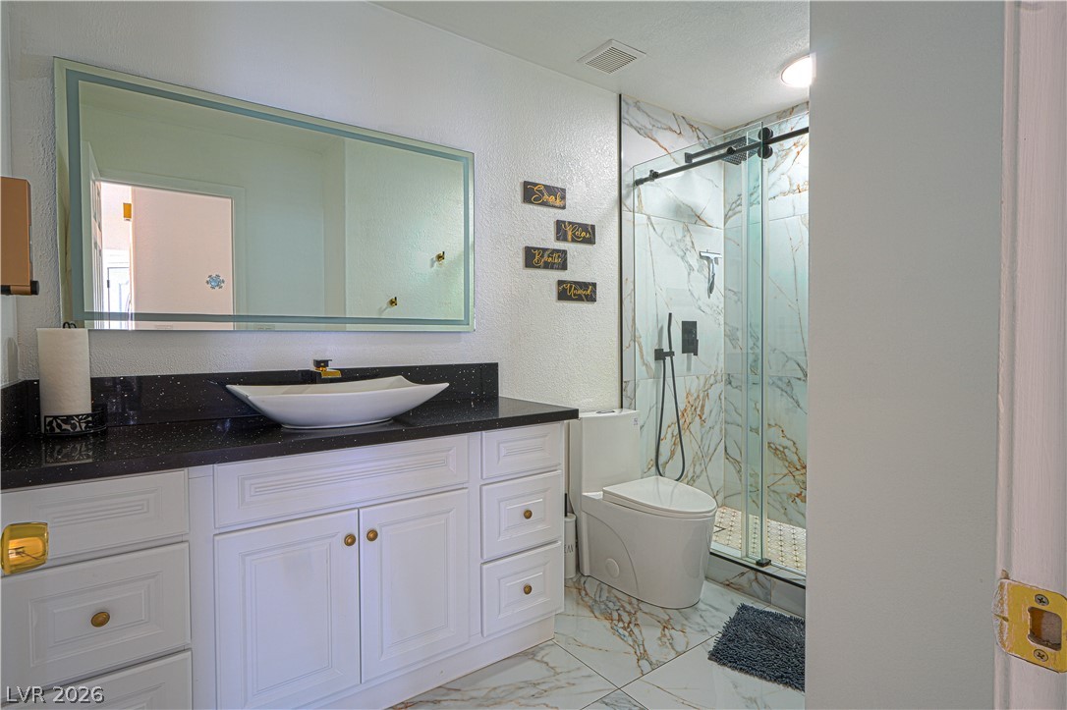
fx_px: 533
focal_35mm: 18
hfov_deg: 90.0
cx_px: 534
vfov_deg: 67.3
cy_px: 355
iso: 80
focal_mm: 12
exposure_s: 1/13
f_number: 16
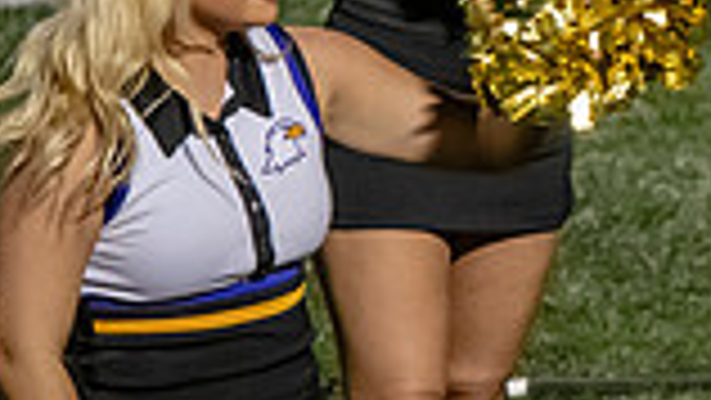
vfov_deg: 2.0
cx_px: 1242
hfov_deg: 3.5
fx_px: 11617
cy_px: -83
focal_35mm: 616
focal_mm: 160
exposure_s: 1/500
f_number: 3.5
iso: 4000
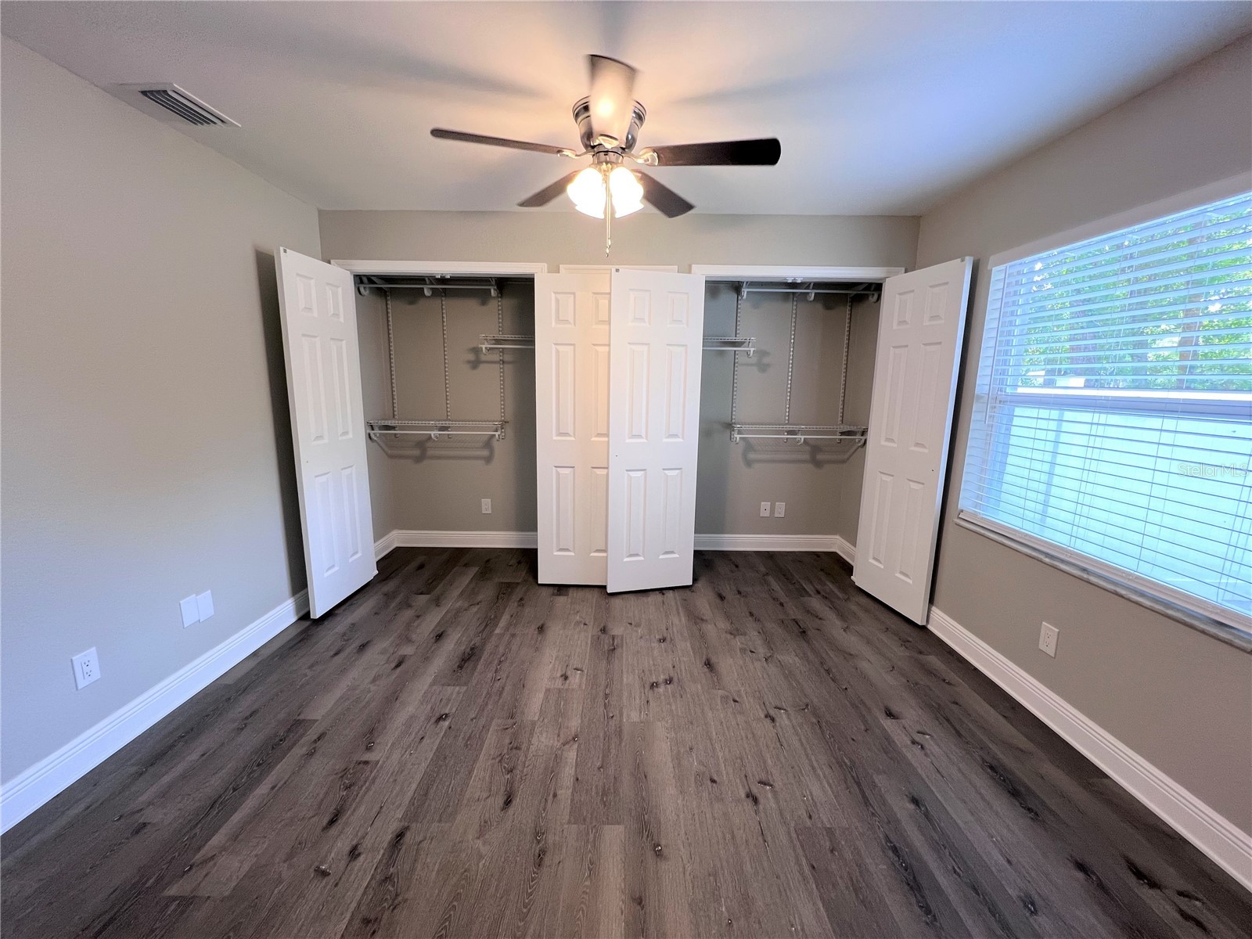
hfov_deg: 106.2
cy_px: 470
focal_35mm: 13
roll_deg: -0.8
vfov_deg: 89.9
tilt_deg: -10.5
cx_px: 626
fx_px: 470
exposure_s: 1/60
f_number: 1.8
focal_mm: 1.57
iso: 125
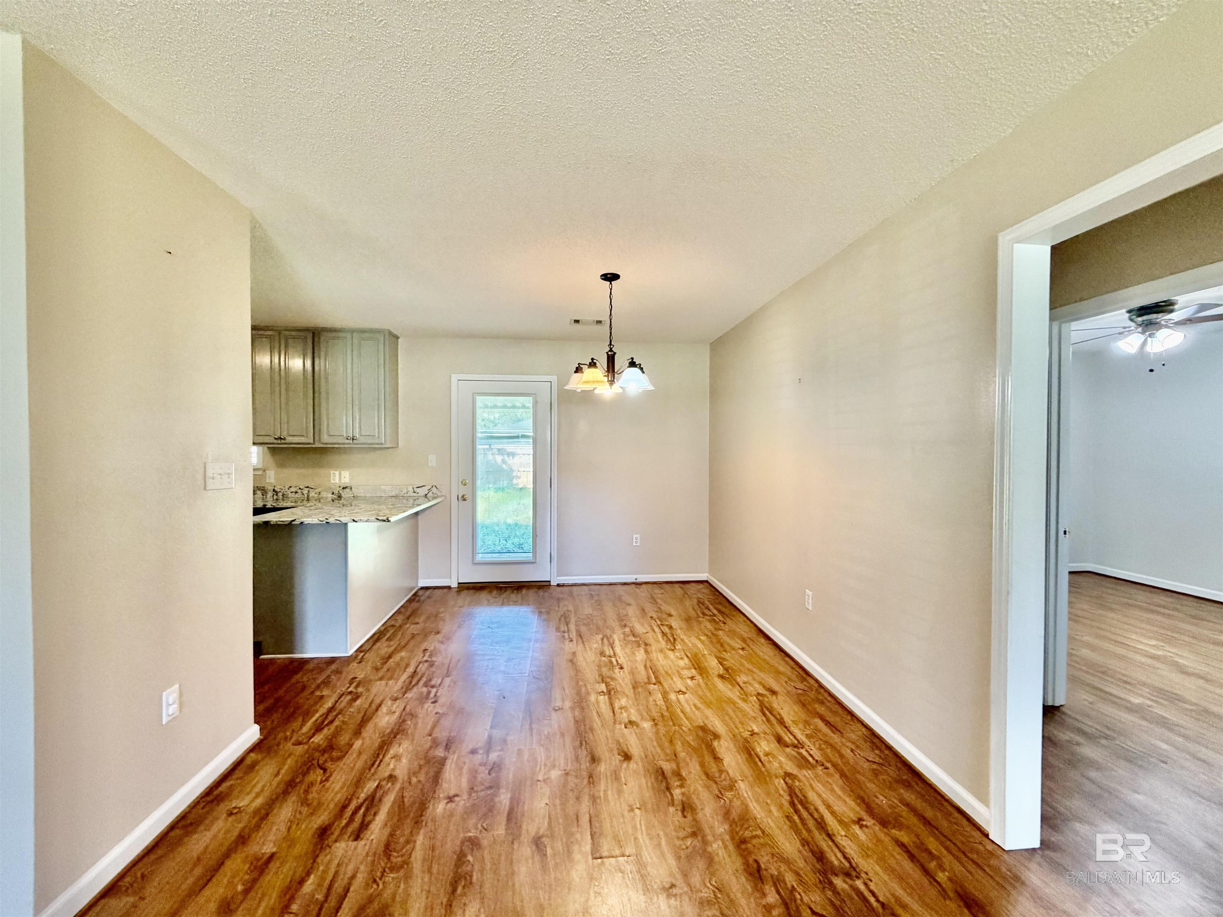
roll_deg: +0.4
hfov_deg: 102.1
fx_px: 495
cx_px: 612
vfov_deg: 85.7
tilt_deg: -0.4
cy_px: 458
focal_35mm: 14
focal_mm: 2.22
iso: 250
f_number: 2.2
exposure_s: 1/60
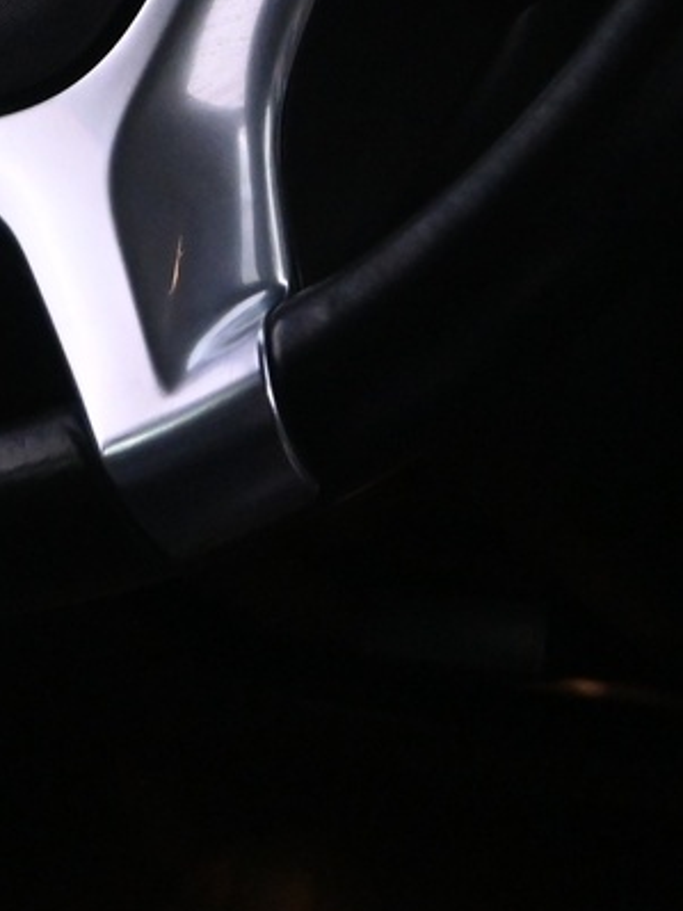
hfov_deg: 11.9
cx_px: -16
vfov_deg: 15.3
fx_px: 3236
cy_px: -237
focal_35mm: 123
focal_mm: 21
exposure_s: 1/60
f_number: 4
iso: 3200
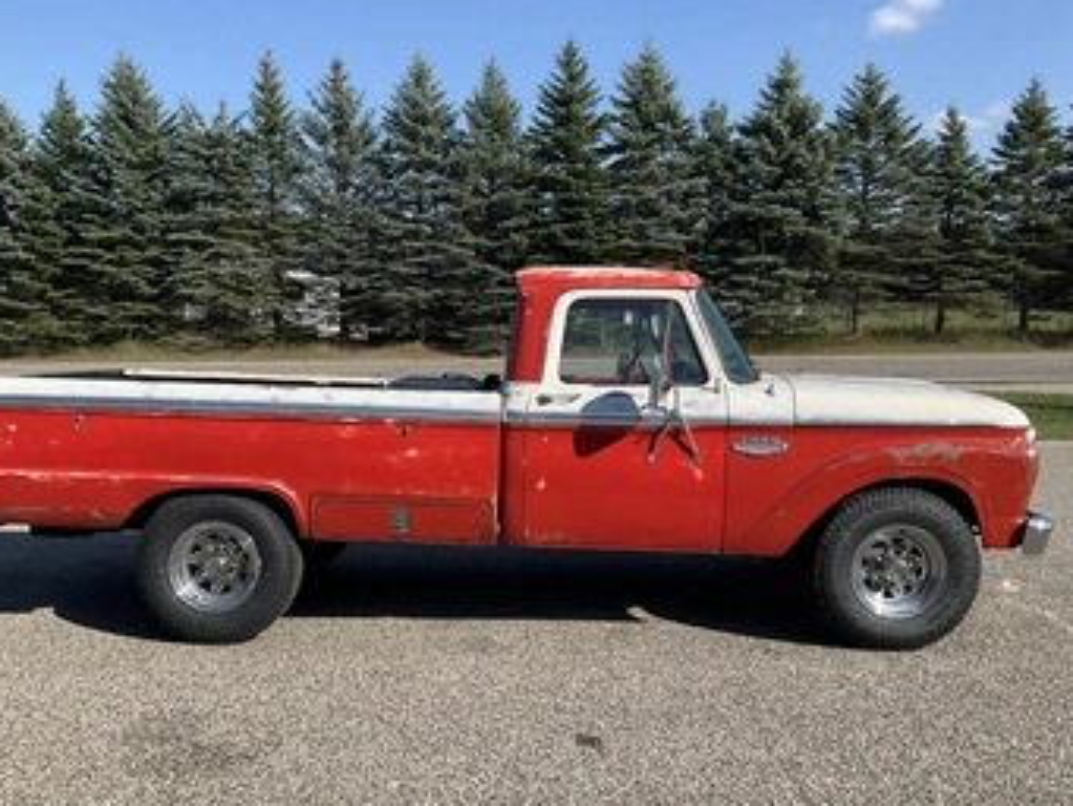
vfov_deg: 41.8
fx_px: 1054
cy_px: 412
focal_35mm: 34
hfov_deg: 53.9
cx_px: 497
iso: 25
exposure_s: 1/1626
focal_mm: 3
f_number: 1.8
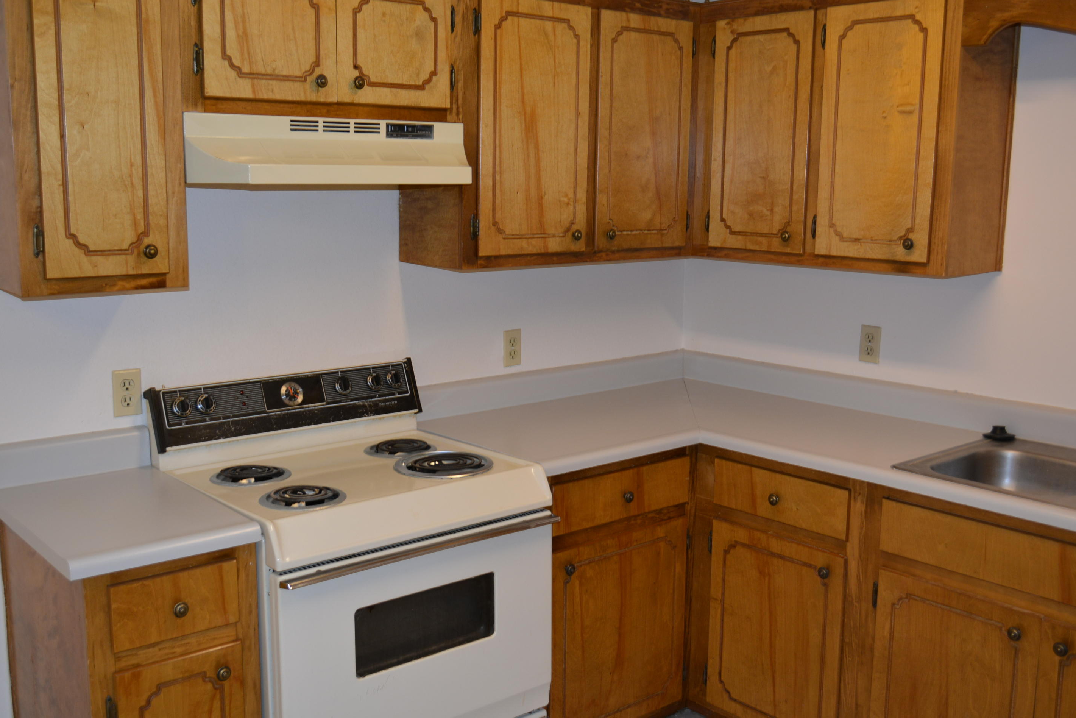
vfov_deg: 35.1
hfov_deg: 50.7
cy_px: 351
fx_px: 1136
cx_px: 518
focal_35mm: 38
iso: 450
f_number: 4
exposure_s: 1/60
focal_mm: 24
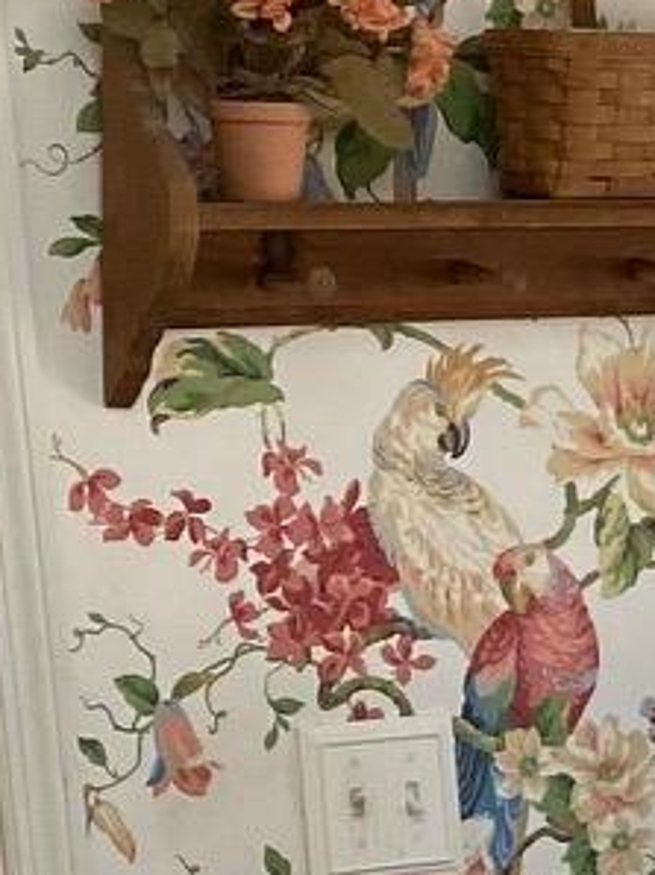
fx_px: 4447
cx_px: 1853
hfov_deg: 7.5
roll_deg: +2.3
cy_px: 990
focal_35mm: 176
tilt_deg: -6.4
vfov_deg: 11.1
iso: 125
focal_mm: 4.25
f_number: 1.8
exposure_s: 1/120
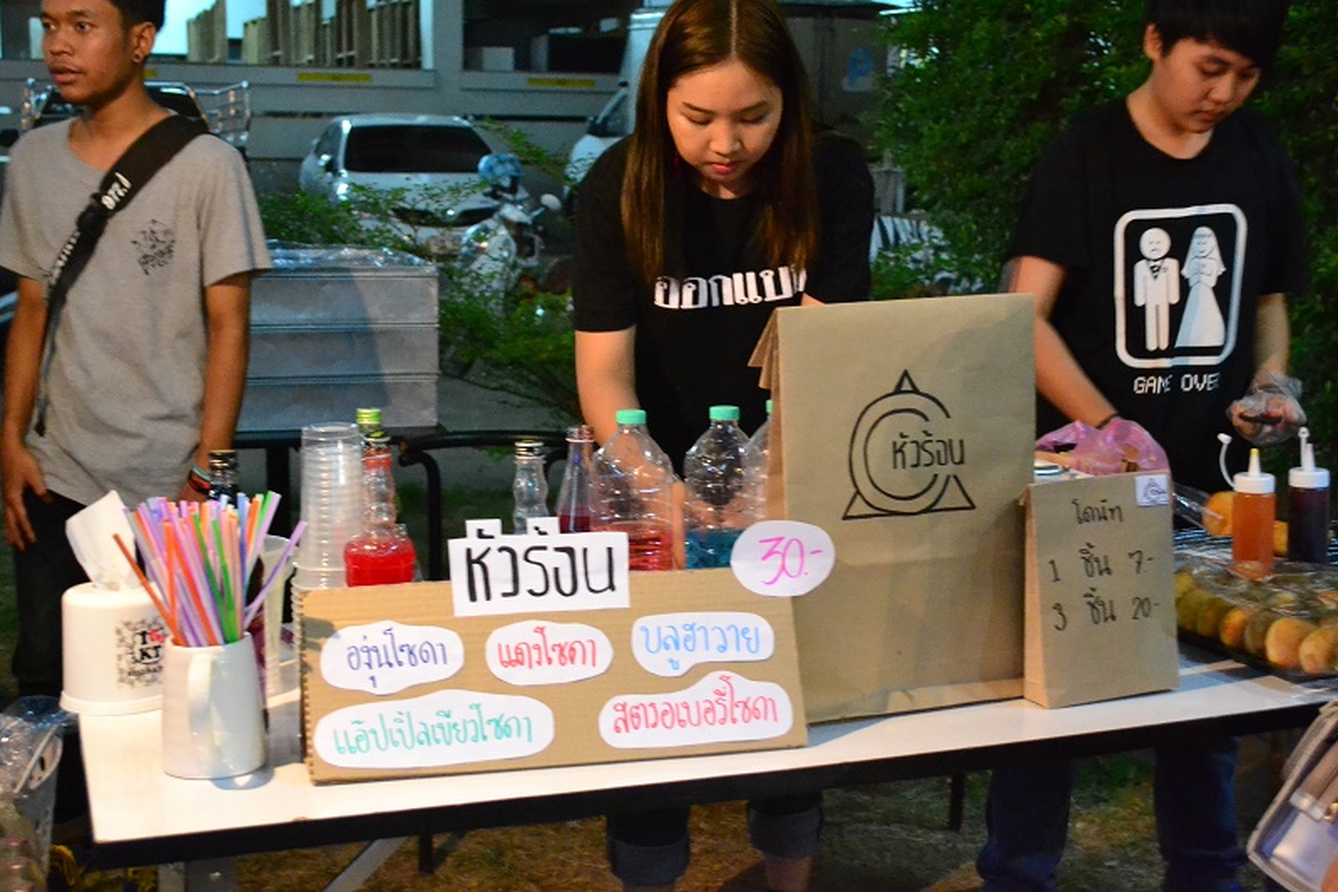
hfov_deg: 41.1
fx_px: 1784
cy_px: 446
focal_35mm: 48
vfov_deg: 28.1
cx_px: 669
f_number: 5
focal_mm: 32
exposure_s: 1/25
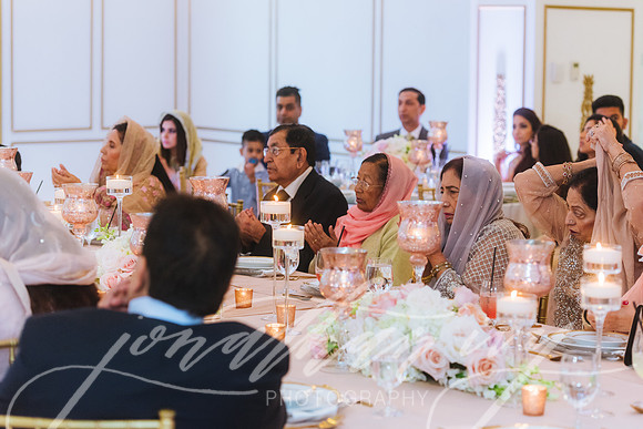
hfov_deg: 21.5
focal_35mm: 95
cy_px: 214
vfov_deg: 14.4
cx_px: 322
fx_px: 1697
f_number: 2.8
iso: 1600
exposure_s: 1/160
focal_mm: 95
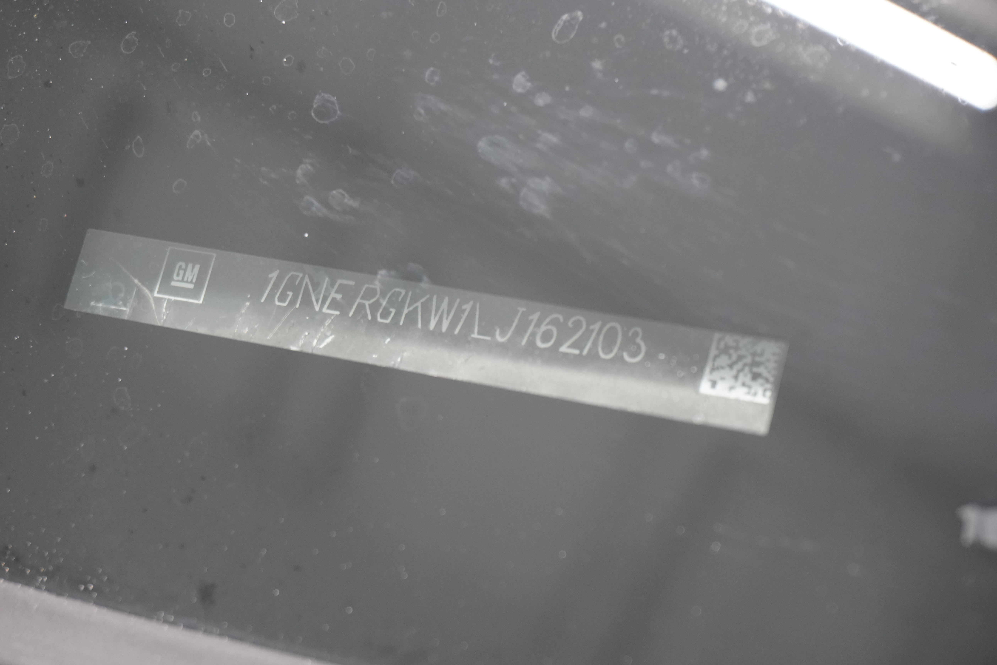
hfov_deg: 27.0
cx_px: 498
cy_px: 332
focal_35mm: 75
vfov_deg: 18.2
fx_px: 2077
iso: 1600
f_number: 5.6
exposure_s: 1/80
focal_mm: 50
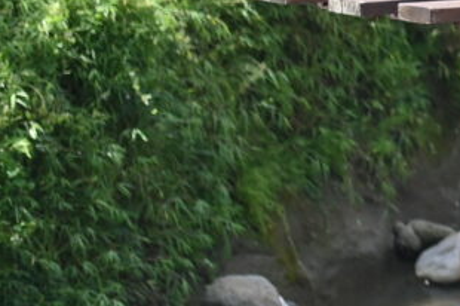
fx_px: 3957
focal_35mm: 310
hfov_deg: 6.3
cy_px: -338
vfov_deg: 4.4
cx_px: 1209
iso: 125
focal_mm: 50
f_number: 2.5
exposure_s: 1/2000
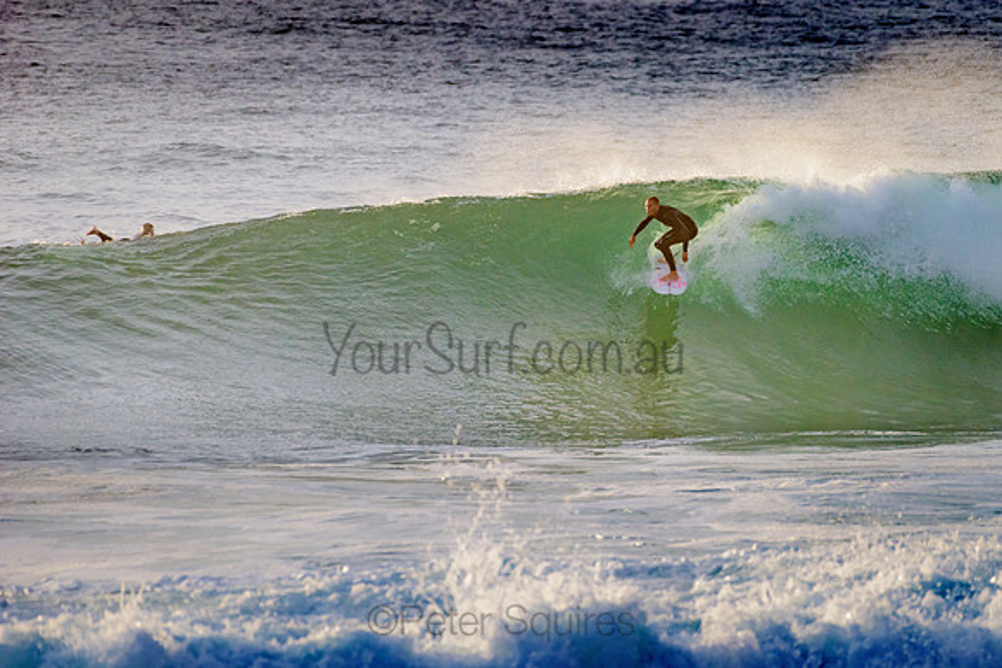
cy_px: 260
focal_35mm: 613
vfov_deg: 2.2
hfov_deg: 3.4
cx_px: 614
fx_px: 17060
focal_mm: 500
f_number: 5.6
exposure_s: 1/2000
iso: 400
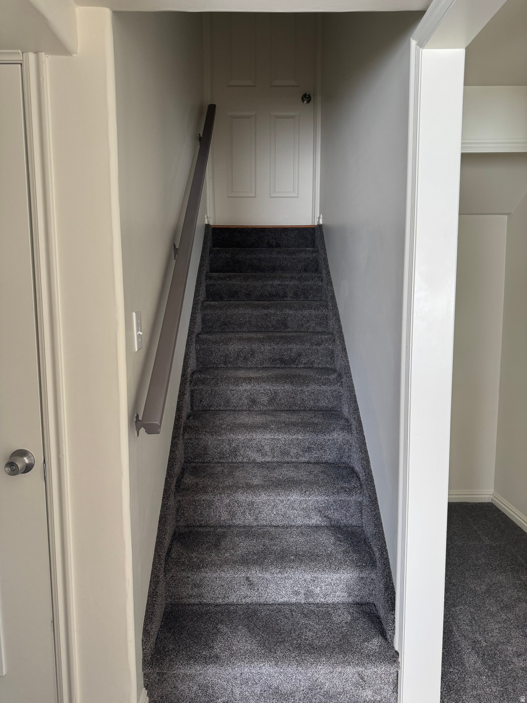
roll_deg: +0.7
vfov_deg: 71.6
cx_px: 264
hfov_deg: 56.8
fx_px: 487
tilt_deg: -6.6
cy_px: 352
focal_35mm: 24
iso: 200
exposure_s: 1/83
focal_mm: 6.76
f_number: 1.78
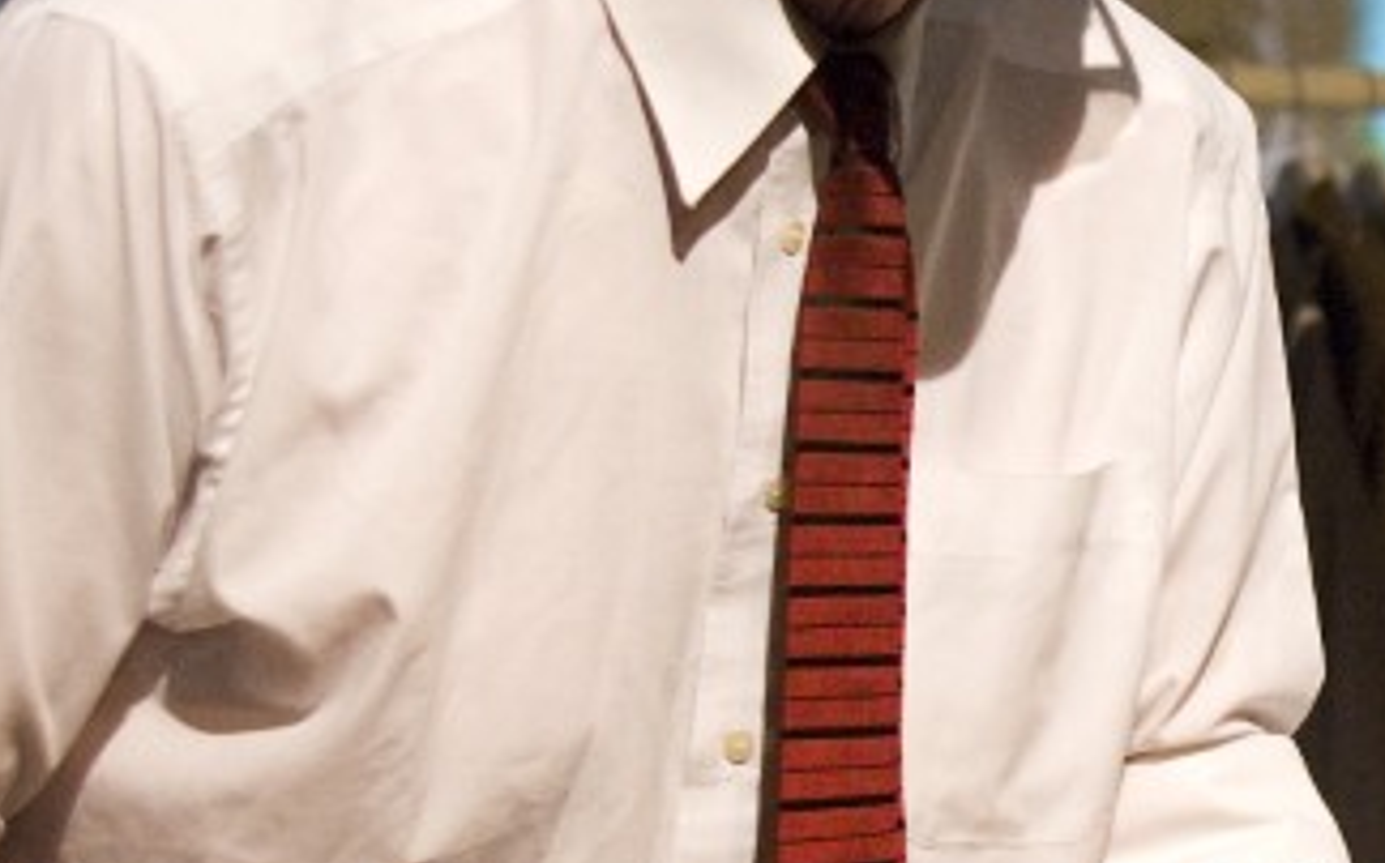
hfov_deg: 10.9
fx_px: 7159
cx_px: 1648
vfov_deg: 6.9
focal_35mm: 190
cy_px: 585
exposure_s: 1/80
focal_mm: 35
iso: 800
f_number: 3.2
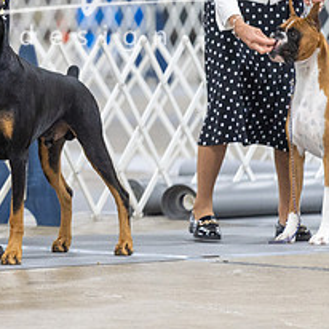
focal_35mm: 433
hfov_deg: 4.0
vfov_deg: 4.0
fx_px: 4656
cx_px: -32
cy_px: 85
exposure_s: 1/200
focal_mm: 181
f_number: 2.8
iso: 3200
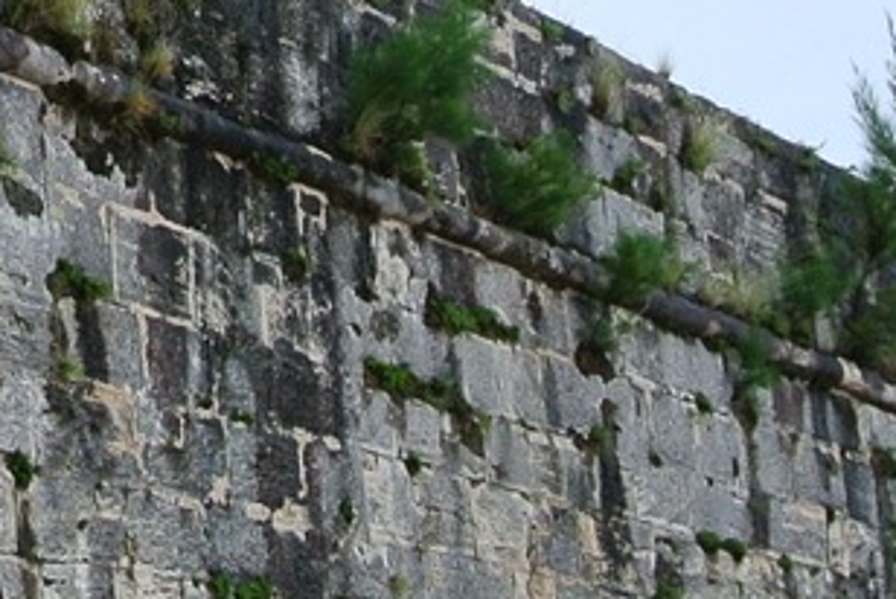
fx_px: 4086
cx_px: -532
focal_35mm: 164
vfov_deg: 8.4
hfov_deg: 11.8
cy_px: 142
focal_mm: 11
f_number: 4
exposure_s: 1/250
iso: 100
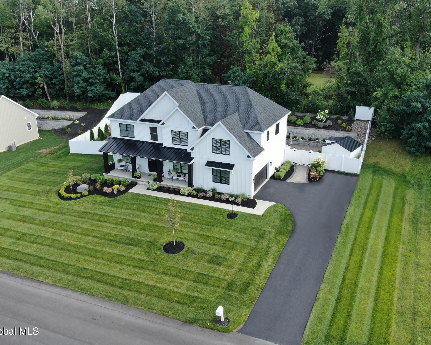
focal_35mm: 35
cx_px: 221
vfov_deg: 42.2
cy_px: 172
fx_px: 446
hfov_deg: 51.5
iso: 100
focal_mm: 5.69
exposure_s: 1/240
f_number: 3.2
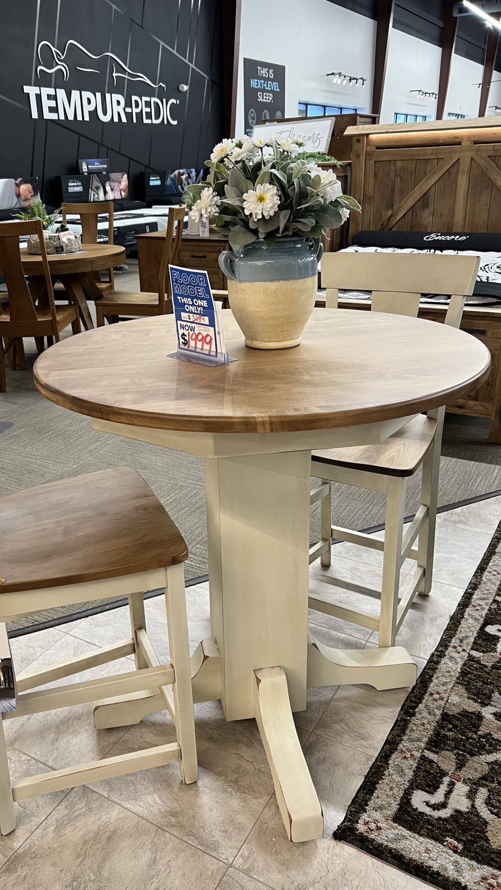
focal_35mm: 29
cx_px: 205
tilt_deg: -22.6
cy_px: 448
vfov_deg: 66.1
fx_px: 685
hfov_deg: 40.0
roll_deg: +3.1
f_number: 1.5
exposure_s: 1/60
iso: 100
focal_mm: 5.7
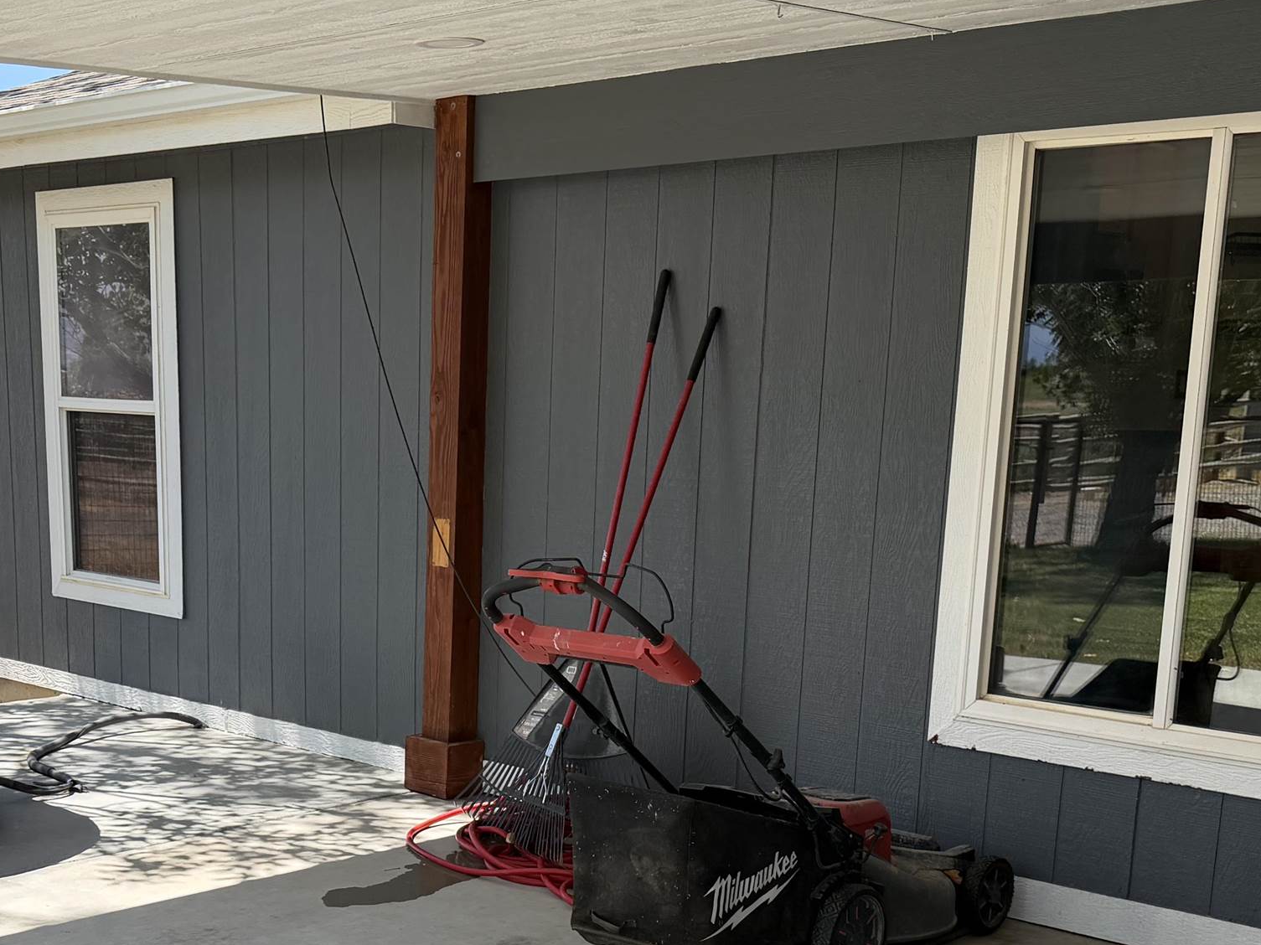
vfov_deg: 28.9
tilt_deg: -12.4
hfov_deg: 38.3
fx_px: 1785
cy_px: 773
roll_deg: -0.9
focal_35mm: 49
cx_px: 389
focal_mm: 6.76
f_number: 1.78
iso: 100
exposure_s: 1/2232
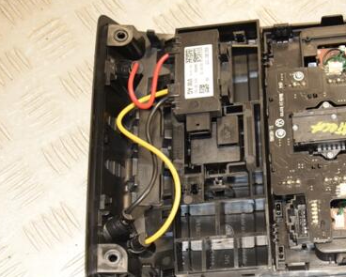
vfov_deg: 19.7
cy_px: 162
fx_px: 799
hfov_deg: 24.2
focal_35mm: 78
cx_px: 244
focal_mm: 34
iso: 800
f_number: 5.6
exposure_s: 1/200
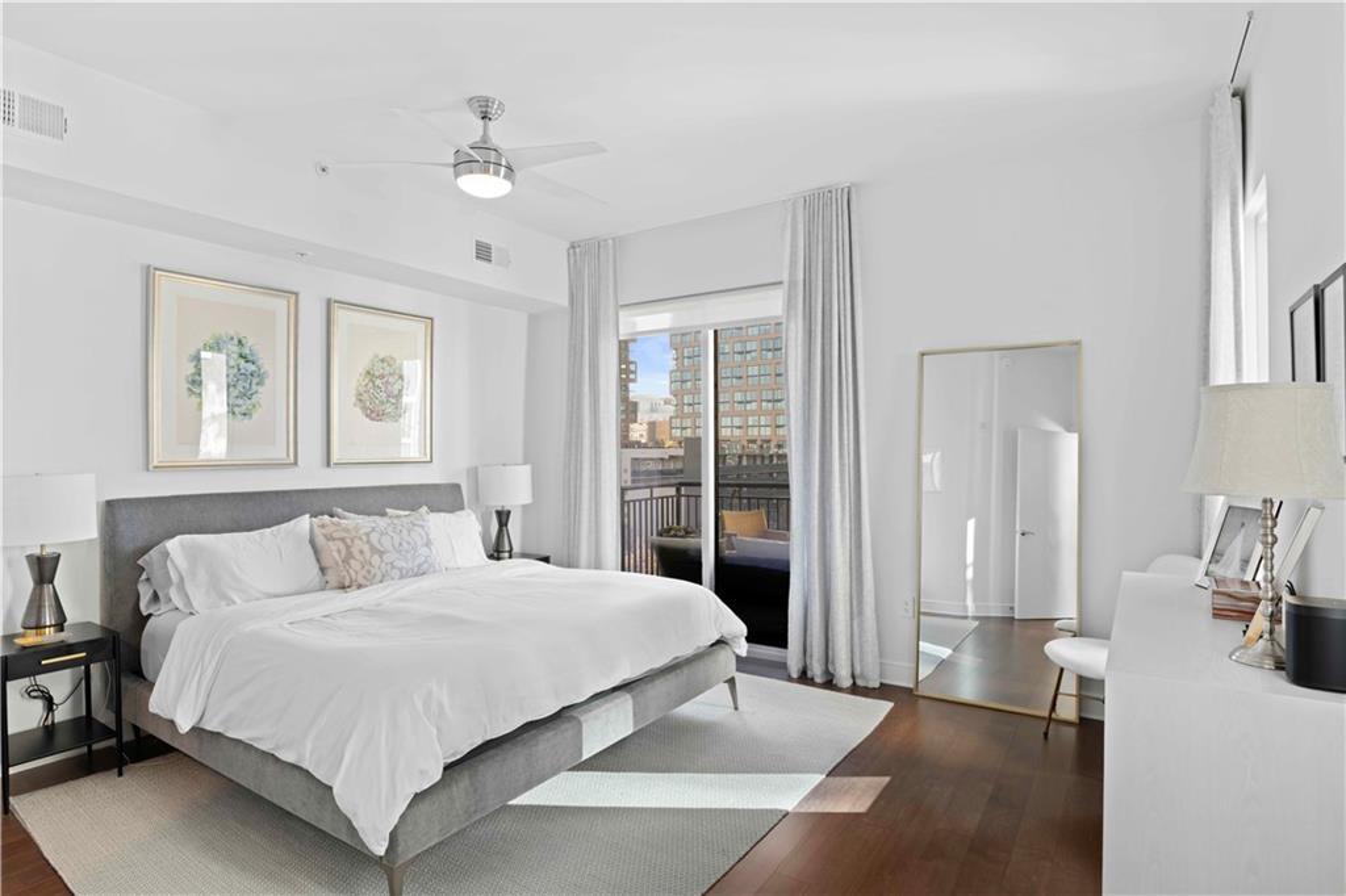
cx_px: 673
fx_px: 897
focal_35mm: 24
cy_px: 448
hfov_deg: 73.8
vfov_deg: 53.1
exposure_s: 1/1.25
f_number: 11
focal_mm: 24
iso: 400
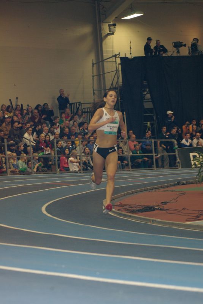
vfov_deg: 17.1
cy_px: 152
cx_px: 102
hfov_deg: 11.4
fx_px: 1014
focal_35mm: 120
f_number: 5.6
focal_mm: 80
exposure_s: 1/100
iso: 800
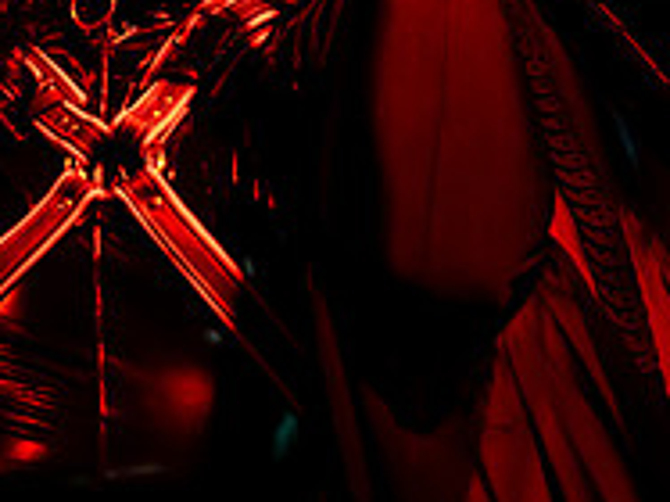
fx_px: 1663
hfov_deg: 20.5
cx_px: -240
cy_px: -163
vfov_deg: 16.2
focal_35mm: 86
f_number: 4
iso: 6400
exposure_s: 1/125
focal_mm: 24
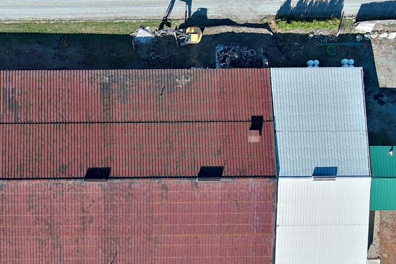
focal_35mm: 71
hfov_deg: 27.9
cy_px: 143
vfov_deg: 19.2
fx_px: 781
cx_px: 85
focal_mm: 10.57
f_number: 2.8
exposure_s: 1/604
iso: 100
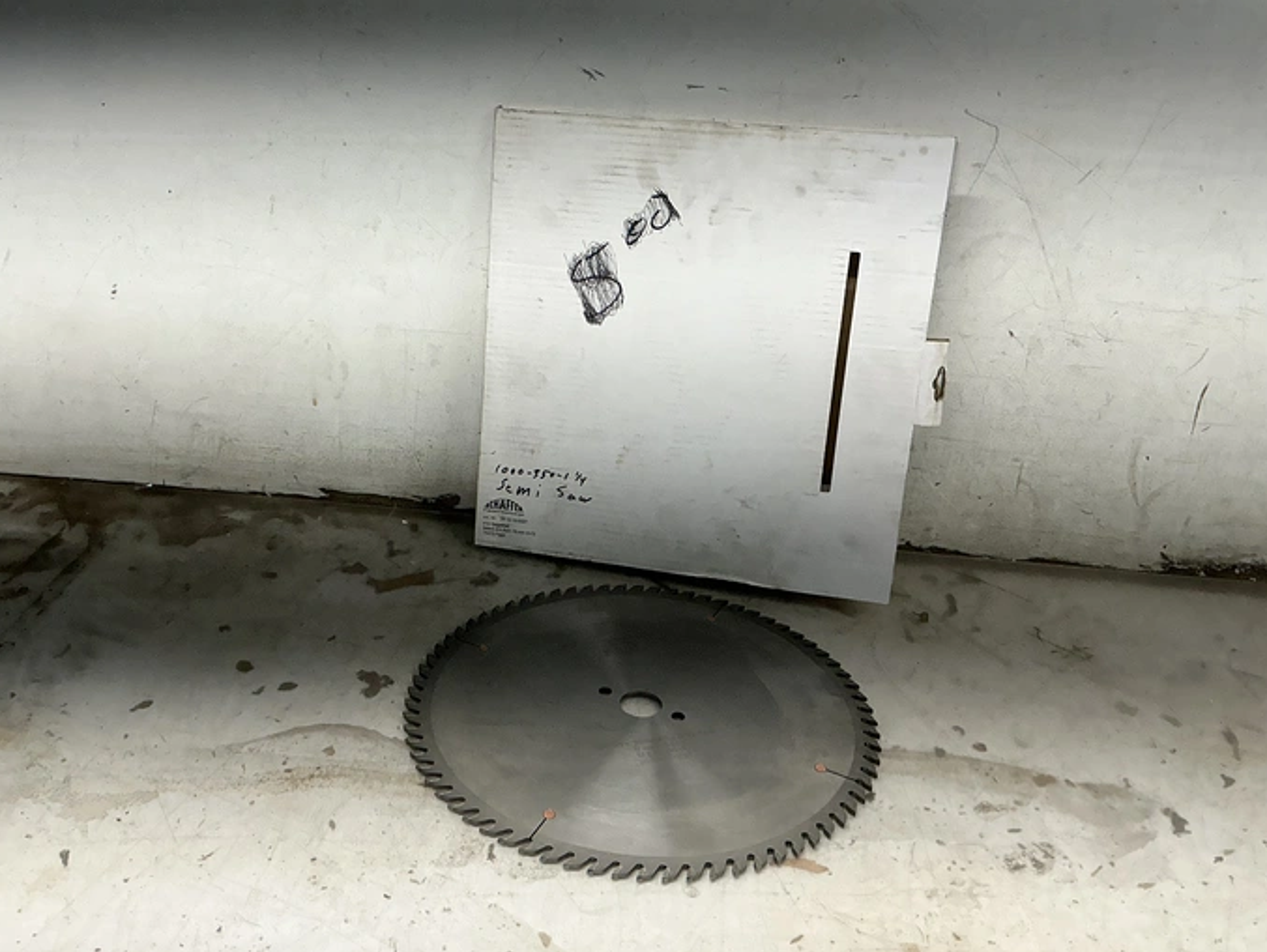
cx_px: 604
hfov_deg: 58.3
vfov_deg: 45.5
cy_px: 452
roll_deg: -4.2
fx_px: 1136
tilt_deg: -22.0
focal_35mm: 31
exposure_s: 1/120
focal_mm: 3
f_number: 1.8
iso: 32
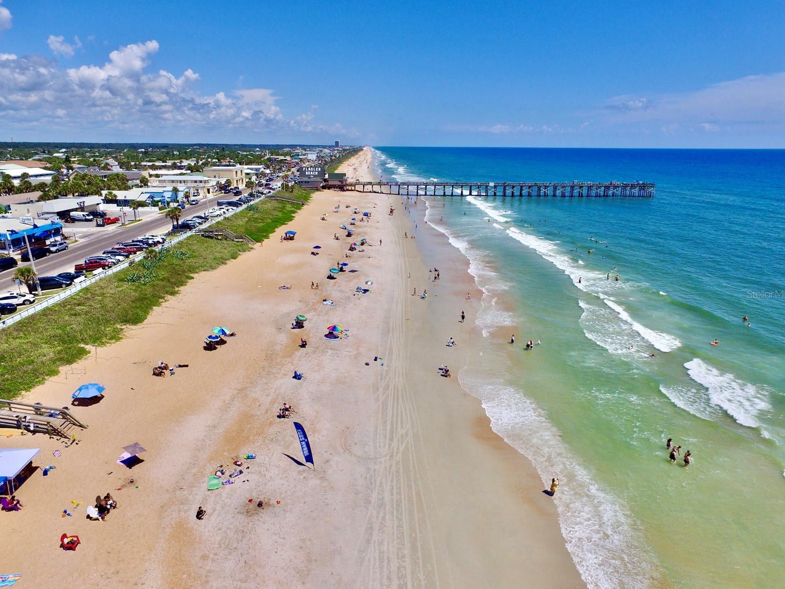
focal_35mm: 21
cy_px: 294
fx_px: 476
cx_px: 383
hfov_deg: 79.0
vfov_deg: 63.4
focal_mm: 3.61
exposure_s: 1/2128
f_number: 2.8
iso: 100
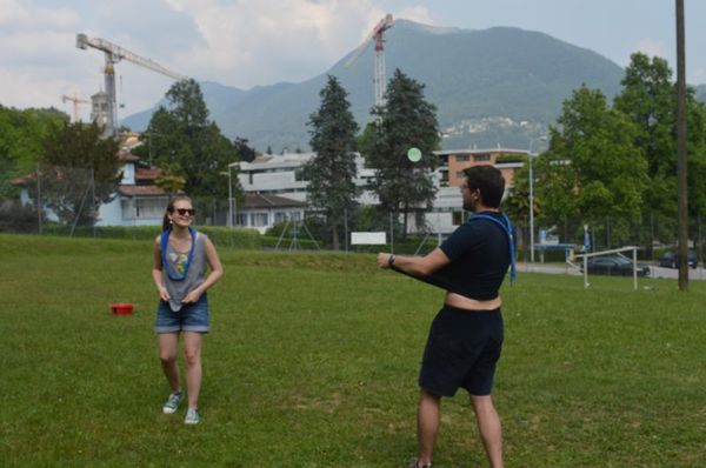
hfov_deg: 43.7
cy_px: 234
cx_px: 353
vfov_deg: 29.8
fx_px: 881
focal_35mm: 45
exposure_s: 1/250
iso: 100
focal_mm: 30
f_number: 8
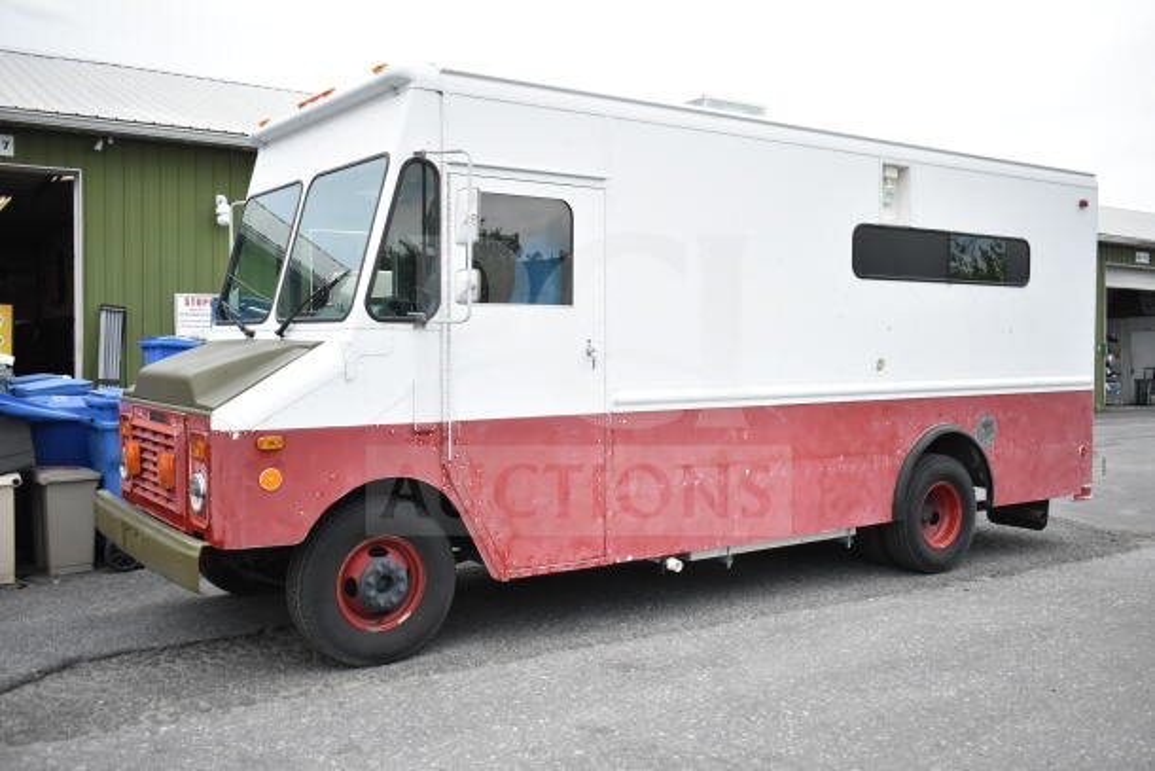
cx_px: 578
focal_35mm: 33
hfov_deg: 57.2
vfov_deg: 40.0
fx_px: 1059
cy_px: 386
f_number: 3.8
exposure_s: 1/4000
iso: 1400
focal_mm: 22
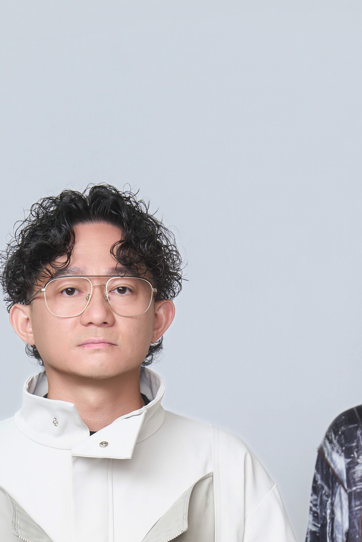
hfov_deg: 10.5
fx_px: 1961
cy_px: 587
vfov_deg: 15.4
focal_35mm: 130
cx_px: 258
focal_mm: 49
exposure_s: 1/250
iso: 200
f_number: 4.5
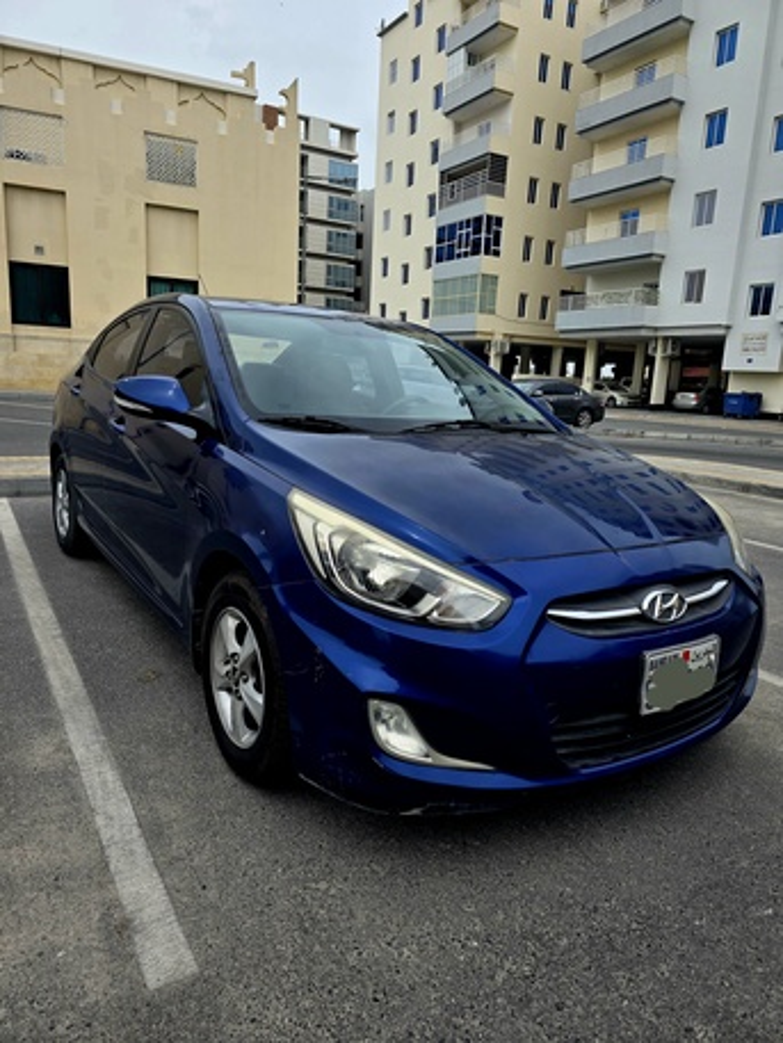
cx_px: 392
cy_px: 522
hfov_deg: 58.9
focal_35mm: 23
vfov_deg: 73.9
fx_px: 693
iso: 12
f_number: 1.7
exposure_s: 1/714
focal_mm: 6.3
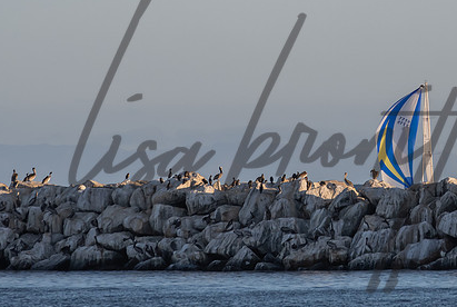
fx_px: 7150
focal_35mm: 562
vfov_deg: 2.5
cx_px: 338
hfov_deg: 3.7
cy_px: -17
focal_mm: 200
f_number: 6.3
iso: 320
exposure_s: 1/1250
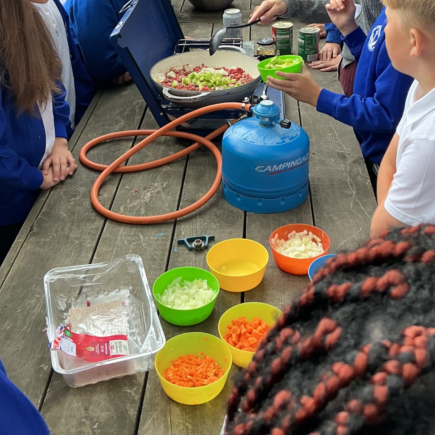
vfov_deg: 32.3
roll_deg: -1.5
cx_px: 260
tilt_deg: -23.7
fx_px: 725
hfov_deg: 33.3
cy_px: 76
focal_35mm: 51
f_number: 1.8
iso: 50
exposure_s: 1/120
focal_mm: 3
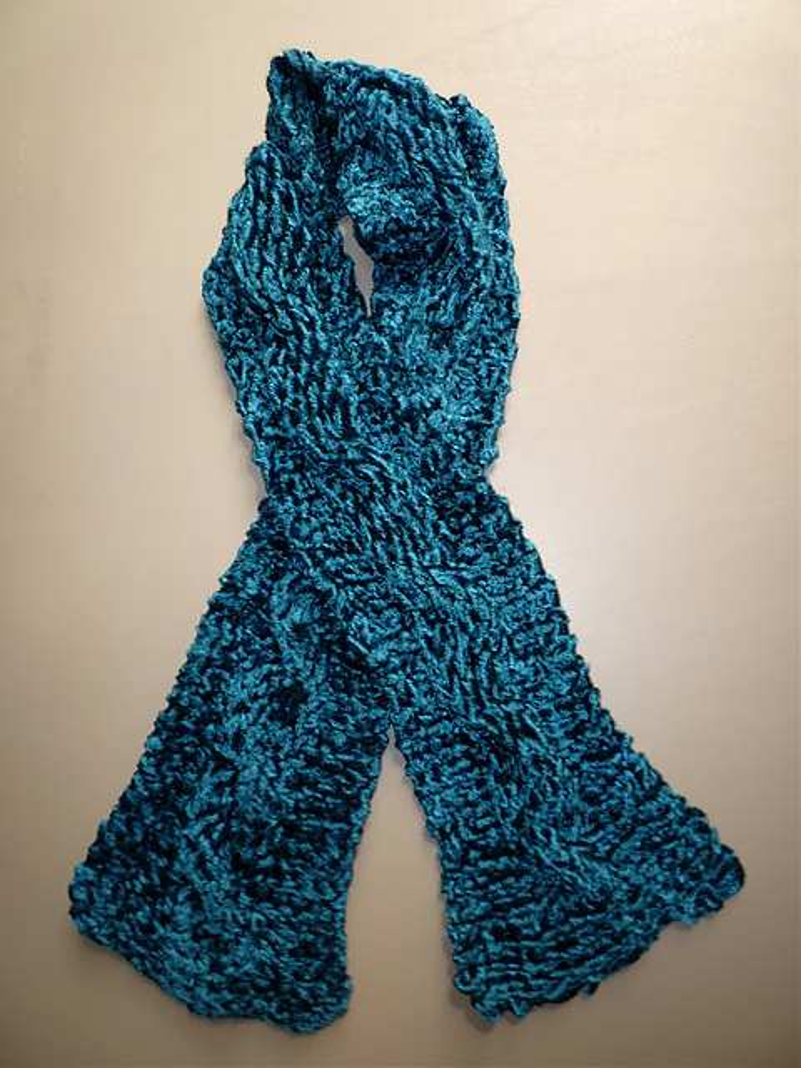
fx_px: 895
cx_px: 400
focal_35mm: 29
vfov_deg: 61.7
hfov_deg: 48.2
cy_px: 534
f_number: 3.3
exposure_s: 1/30
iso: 100
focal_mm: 5.2
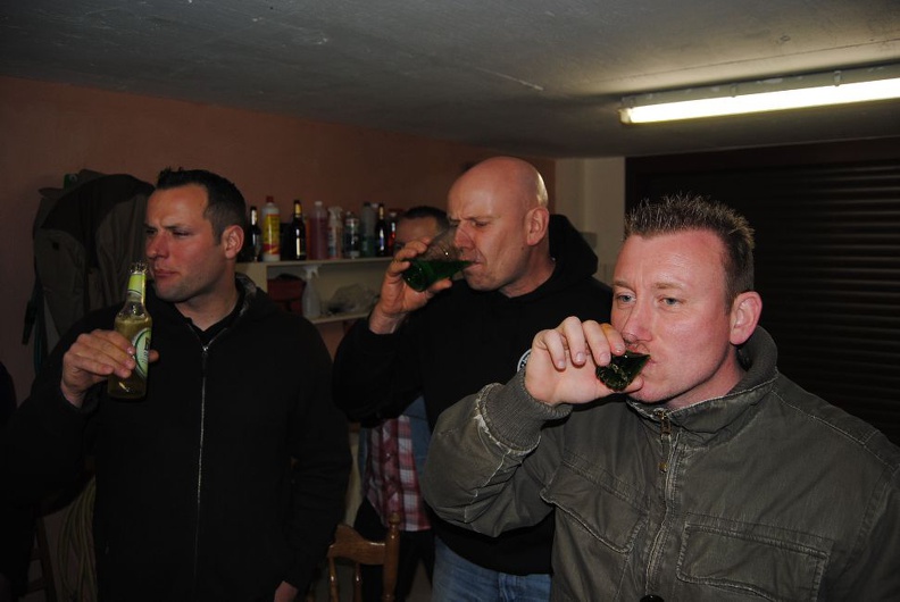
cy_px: 301
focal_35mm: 27
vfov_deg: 48.0
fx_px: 676
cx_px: 450
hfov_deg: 67.3
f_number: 3.5
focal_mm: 18
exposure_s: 1/60
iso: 200
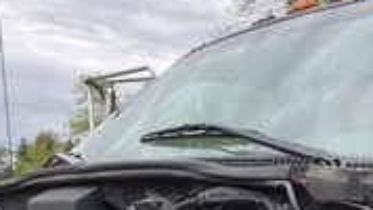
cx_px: 289
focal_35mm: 71
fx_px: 702
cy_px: 267
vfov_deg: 16.2
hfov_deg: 29.2
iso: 25
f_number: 1.8
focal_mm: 3
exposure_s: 1/465
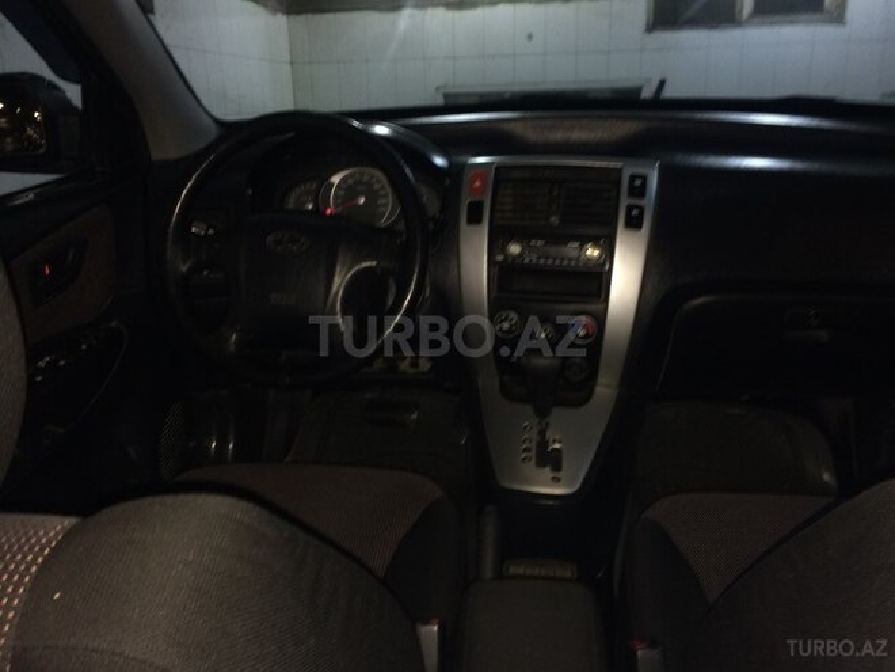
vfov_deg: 48.2
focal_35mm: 29
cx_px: 448
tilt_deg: -17.5
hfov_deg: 61.7
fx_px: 750
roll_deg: +1.7
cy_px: 336
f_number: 2.2
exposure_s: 1/17
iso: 64
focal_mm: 4.15
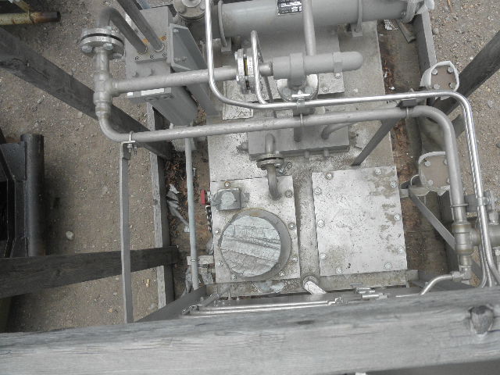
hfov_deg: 63.4
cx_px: 250
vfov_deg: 49.7
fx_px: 404
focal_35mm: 28
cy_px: 188
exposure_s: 1/400
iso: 64
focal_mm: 5
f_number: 3
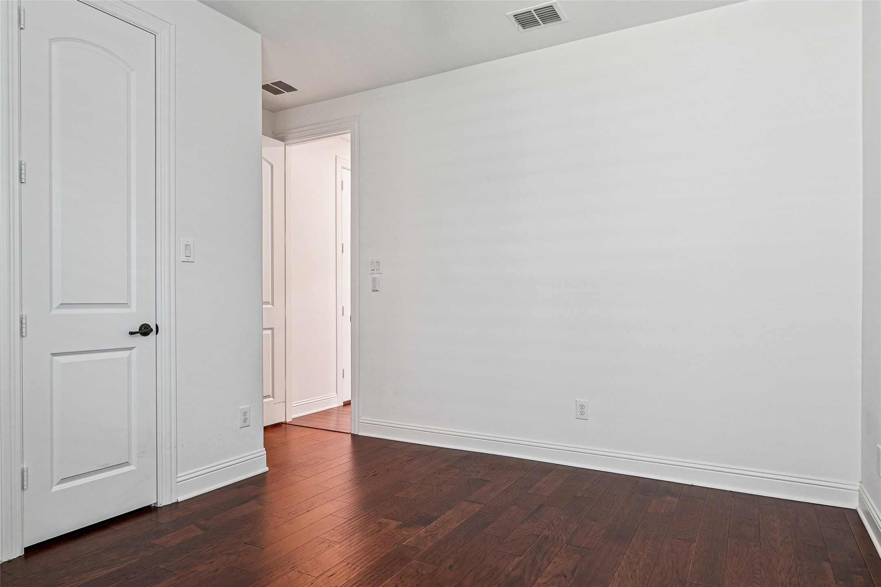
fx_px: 514
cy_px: 294
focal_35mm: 21
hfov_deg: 81.2
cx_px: 440
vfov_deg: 59.5
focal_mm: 14
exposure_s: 1
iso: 100
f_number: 9
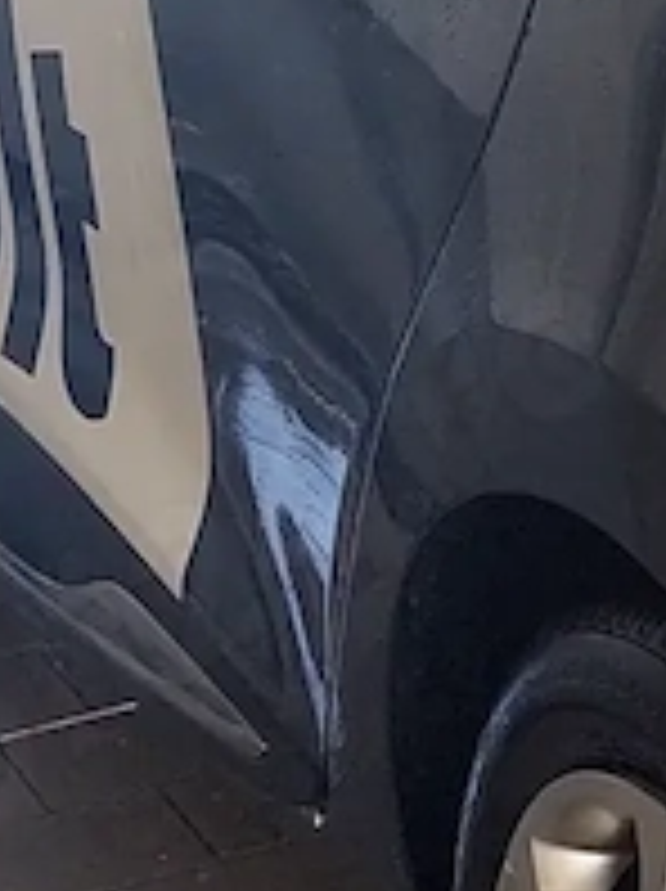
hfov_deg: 8.2
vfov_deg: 11.9
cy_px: -261
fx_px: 4165
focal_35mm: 162
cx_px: 1714
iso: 50
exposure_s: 1/100
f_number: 1.8
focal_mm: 5.23
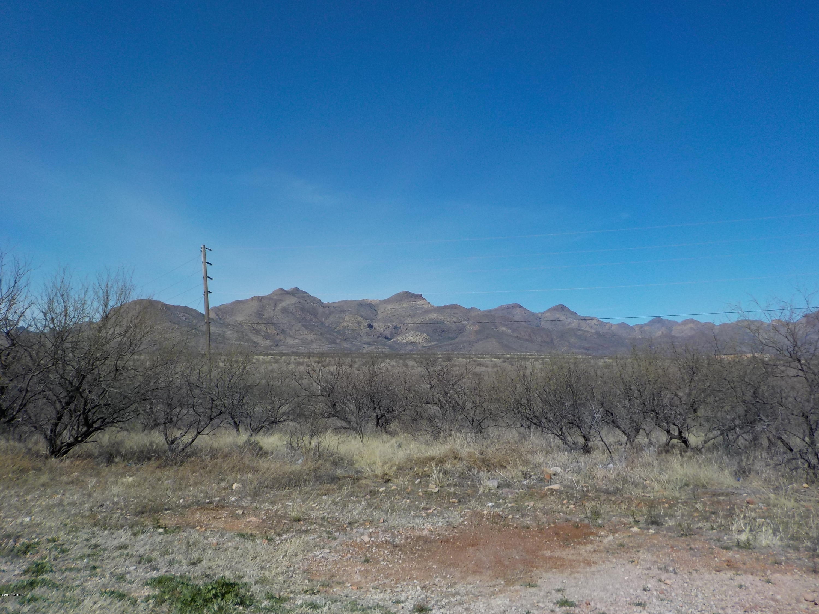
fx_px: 710
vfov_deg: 46.8
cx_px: 410
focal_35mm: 30
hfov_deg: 60.0
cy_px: 307
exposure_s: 1/640
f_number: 6.6
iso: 125
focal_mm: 4.1
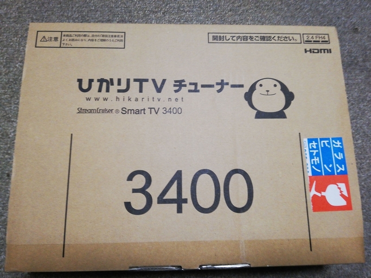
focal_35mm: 26
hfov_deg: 67.3
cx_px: 186
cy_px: 139
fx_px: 279
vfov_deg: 53.1
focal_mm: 3.81
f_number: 2.2
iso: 400
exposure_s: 1/25
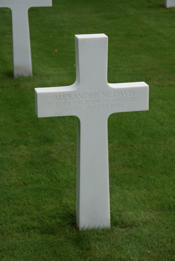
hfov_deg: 12.2
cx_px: 88
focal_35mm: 112
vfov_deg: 18.2
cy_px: 130
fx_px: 818
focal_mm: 75
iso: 100
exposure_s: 1/200
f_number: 6.3
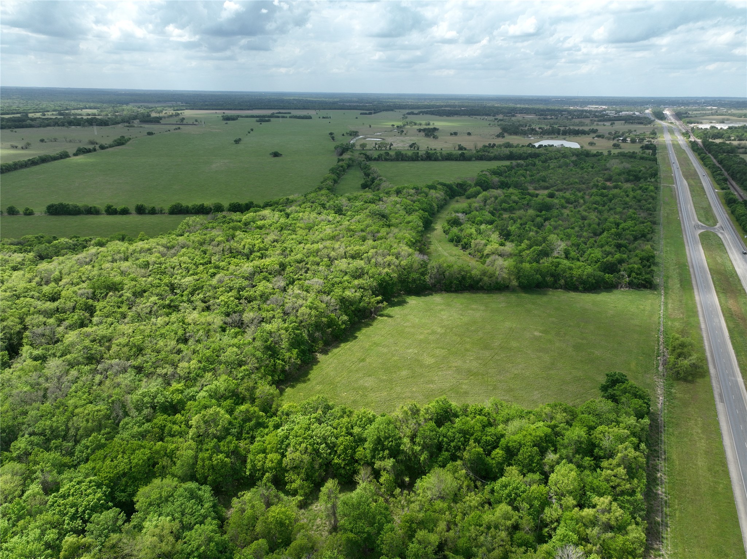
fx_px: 518
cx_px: 374
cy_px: 280
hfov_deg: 71.6
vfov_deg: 56.8
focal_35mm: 24
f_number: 2.8
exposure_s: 1/1600
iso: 110
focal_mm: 12.29
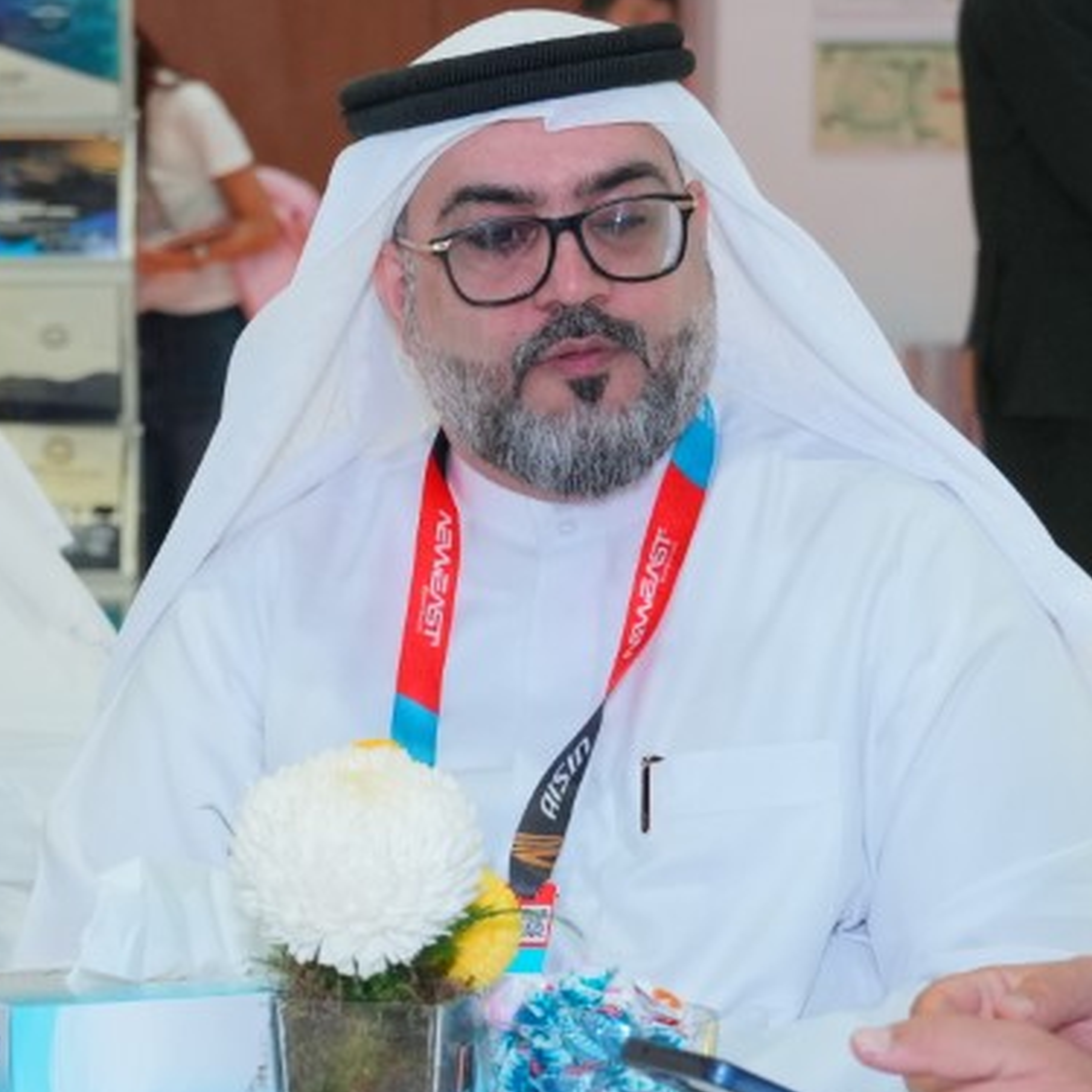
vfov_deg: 11.3
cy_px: 728
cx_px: 332
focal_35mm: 154
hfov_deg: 11.3
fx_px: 5496
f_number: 4
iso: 1000
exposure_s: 1/160
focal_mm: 42
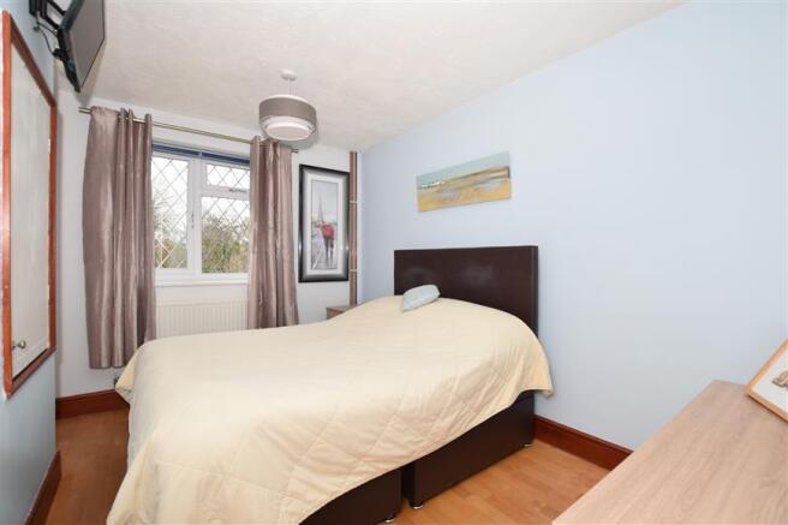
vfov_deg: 77.3
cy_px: 262
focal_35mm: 15
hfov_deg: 100.4
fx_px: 328
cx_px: 394
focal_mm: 10
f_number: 6.3
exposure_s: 1/160
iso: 400
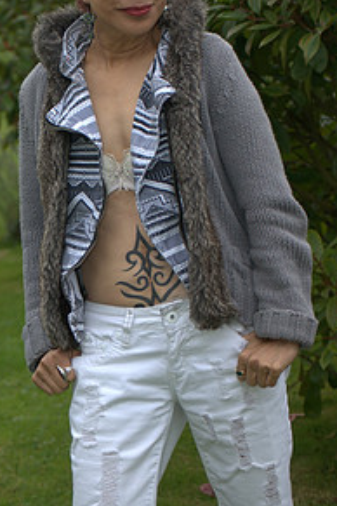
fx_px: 1794
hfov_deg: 10.7
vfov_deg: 16.0
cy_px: 207
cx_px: 124
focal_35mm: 128
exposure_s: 1/160
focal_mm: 55
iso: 100
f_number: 4
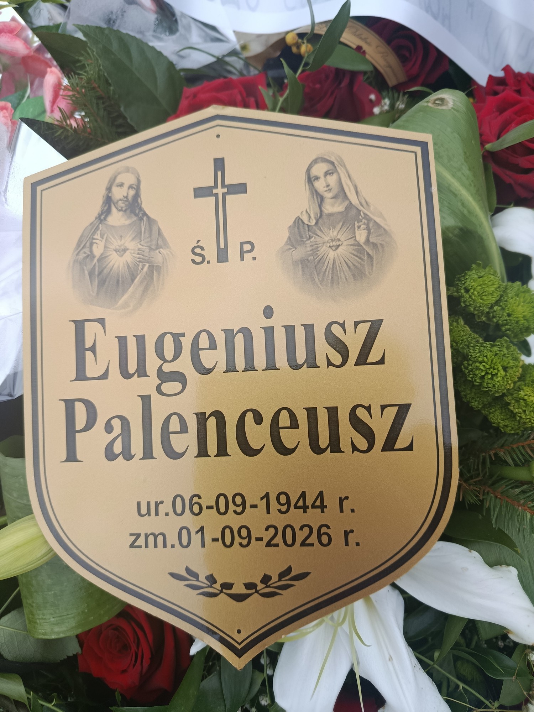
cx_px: 267
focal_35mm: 24
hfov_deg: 56.8
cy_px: 356
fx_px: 494
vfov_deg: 71.6
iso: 50
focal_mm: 5.24
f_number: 1.7
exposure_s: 1/221
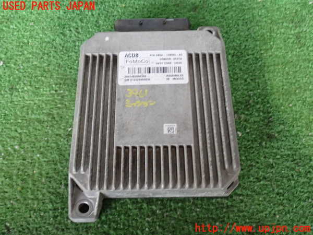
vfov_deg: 35.1
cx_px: 156
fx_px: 371
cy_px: 118
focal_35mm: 41
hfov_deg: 45.8
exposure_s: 1/40
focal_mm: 7.31
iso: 640
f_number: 2.8
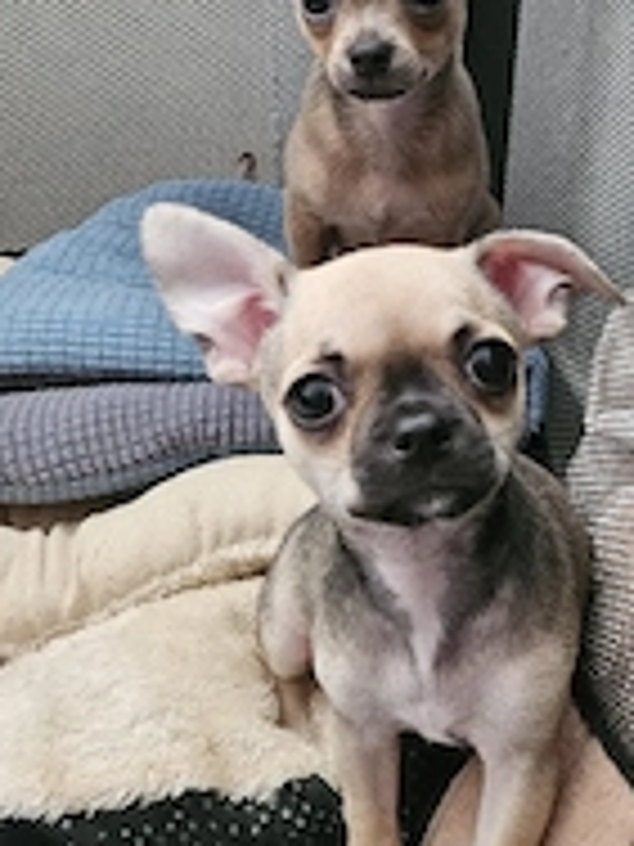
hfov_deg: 28.2
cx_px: 472
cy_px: 346
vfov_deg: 37.4
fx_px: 1245
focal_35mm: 51
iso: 800
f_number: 1.8
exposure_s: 1/25.1
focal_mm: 5
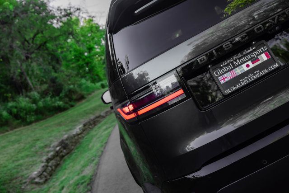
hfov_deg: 48.4
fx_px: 321
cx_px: 144
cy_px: 96
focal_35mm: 40
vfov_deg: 33.4
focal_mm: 40
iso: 640
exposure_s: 1/400
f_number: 5
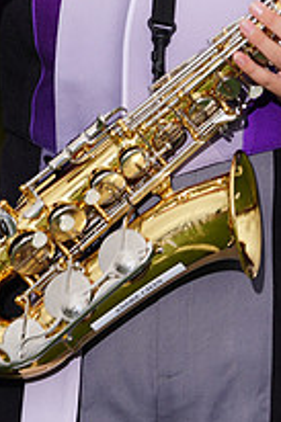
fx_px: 7200
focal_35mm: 614
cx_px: 212
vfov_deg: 3.4
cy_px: -86
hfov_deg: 2.2
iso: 200
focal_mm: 218
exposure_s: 1/160
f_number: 5.6
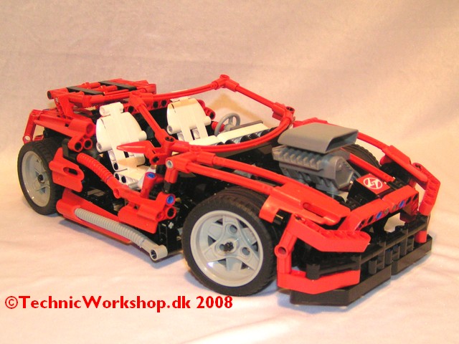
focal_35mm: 38
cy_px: 172
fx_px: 504
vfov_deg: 37.7
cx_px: 230
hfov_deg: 49.0
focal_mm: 5.8
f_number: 2.8
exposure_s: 1/40
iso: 200
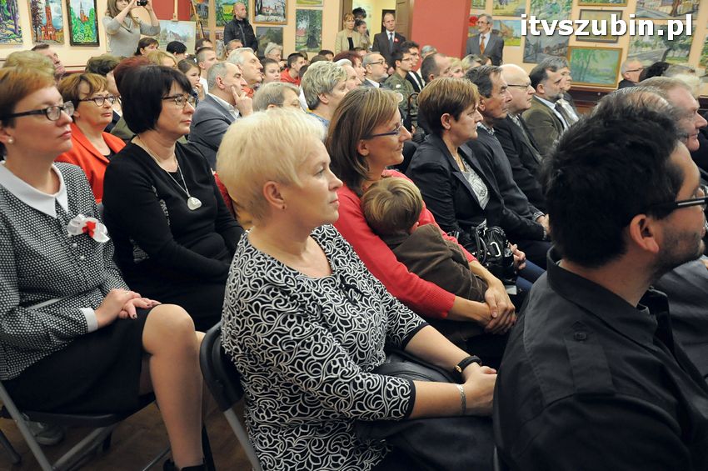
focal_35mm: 32
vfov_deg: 41.6
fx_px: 619
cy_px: 236
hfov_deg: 59.5
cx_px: 354
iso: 2500
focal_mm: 21
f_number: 4.5
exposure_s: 1/80
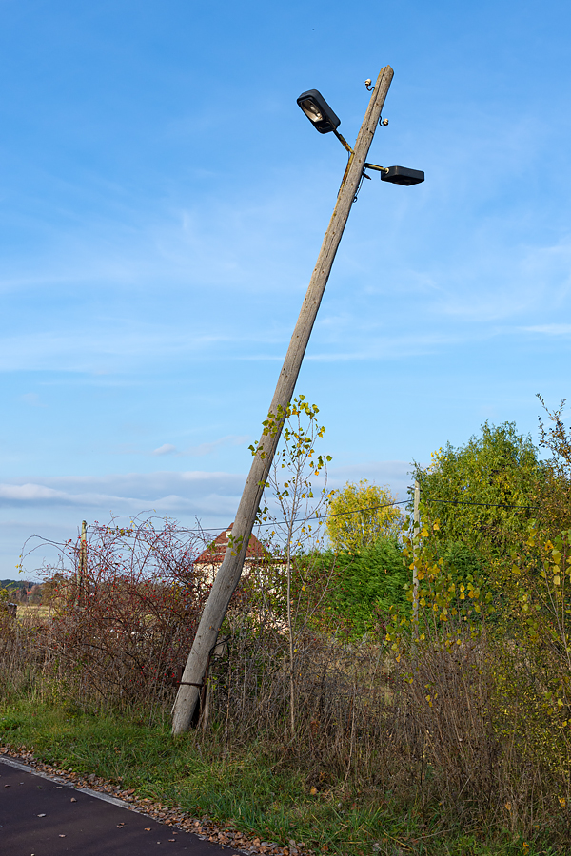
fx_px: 999
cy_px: 428
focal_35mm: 42
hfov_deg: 31.9
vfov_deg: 46.4
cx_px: 286
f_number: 6.3
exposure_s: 1/1000
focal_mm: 28
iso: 200
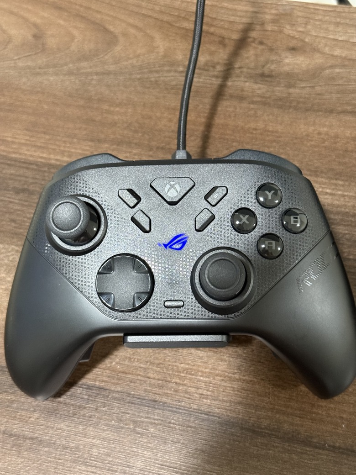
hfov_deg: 30.3
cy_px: 238
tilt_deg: -61.1
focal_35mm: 48
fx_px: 658
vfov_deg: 39.7
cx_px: 178
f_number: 1.78
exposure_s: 1/40
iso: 500
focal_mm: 6.76
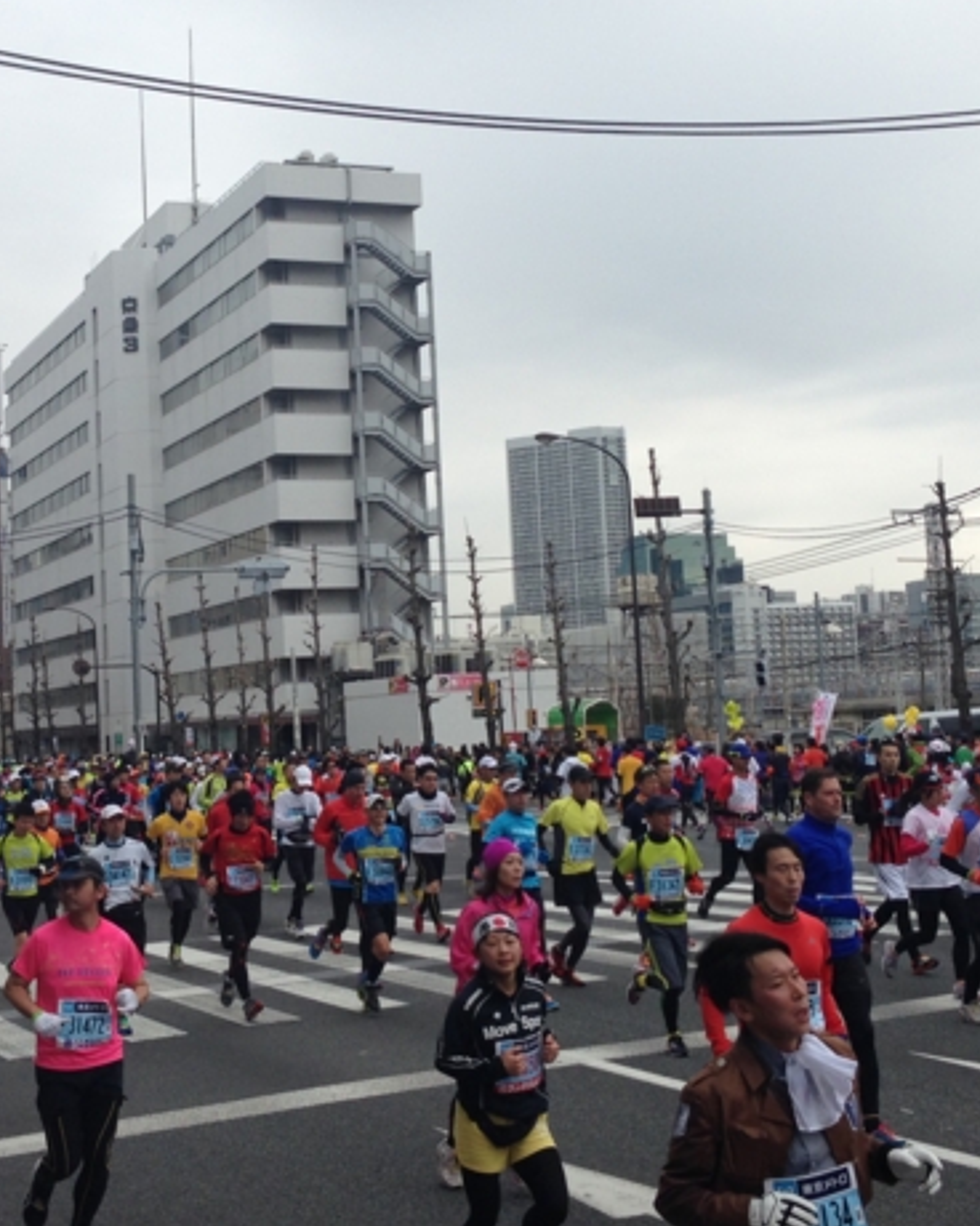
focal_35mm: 56
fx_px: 2030
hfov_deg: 27.0
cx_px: 325
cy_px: 560
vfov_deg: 33.6
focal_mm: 4.12
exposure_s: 1/834
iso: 50
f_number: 2.4
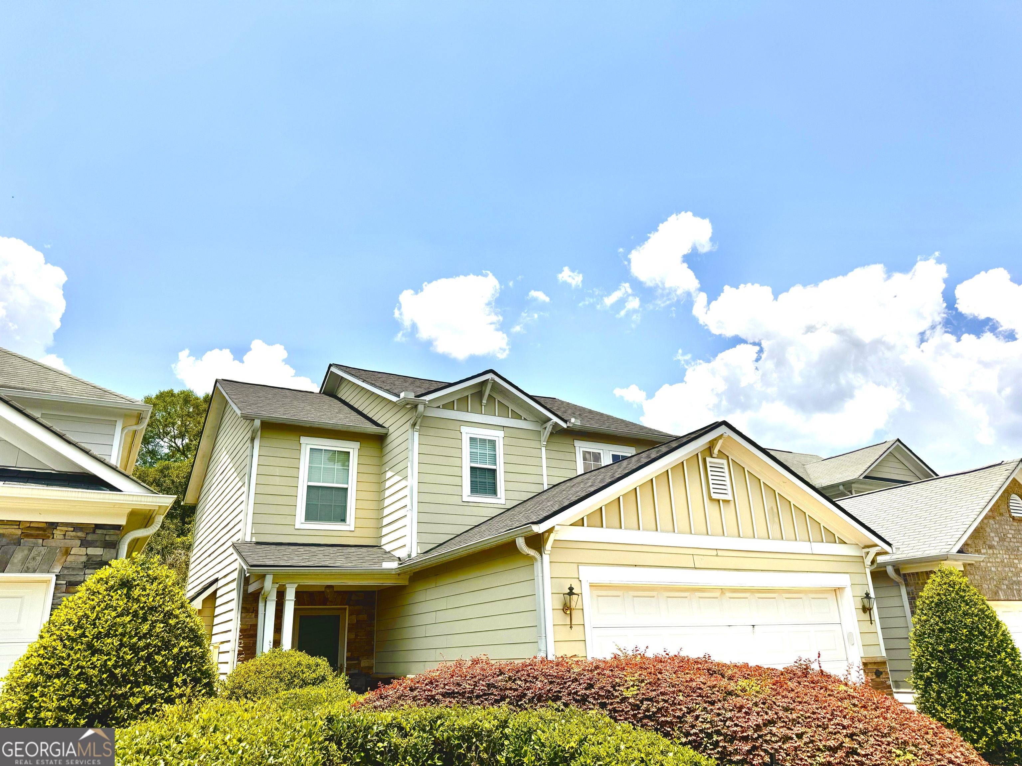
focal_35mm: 24
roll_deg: +1.6
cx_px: 511
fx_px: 709
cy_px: 383
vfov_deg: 56.8
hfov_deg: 71.6
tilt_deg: +18.8
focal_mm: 6.76
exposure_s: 1/7937
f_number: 1.78
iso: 80
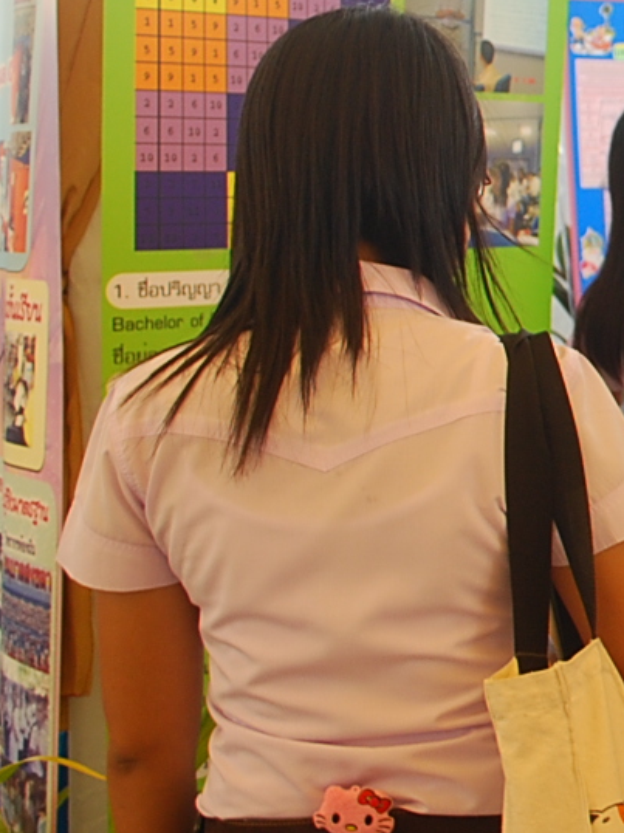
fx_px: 2502
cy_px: 283
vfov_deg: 18.9
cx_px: 1291
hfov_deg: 12.4
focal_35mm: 104
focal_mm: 20
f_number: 5
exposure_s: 1/80
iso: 200
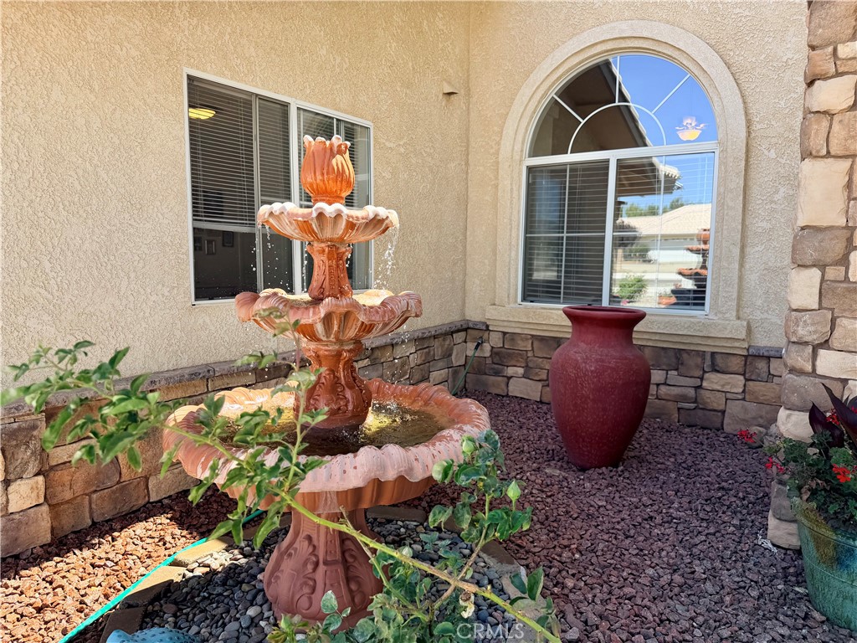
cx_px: 428
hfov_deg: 71.6
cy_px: 322
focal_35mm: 24
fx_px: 594
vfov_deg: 56.8
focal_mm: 6.76
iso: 80
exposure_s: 1/1139
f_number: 1.78
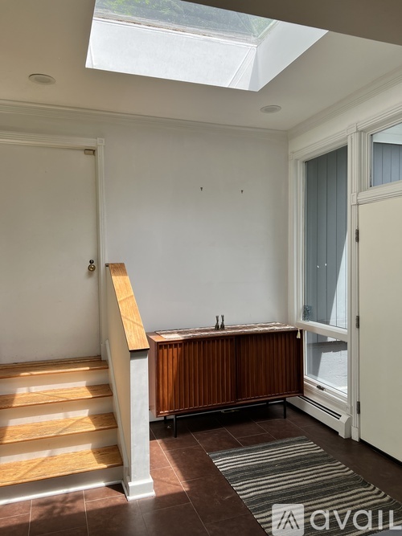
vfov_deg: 67.3
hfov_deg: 53.0
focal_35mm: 26
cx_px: 201
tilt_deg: -1.6
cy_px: 268
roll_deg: +0.9
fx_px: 403
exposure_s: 1/1377
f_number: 1.5
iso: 50
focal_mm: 5.7
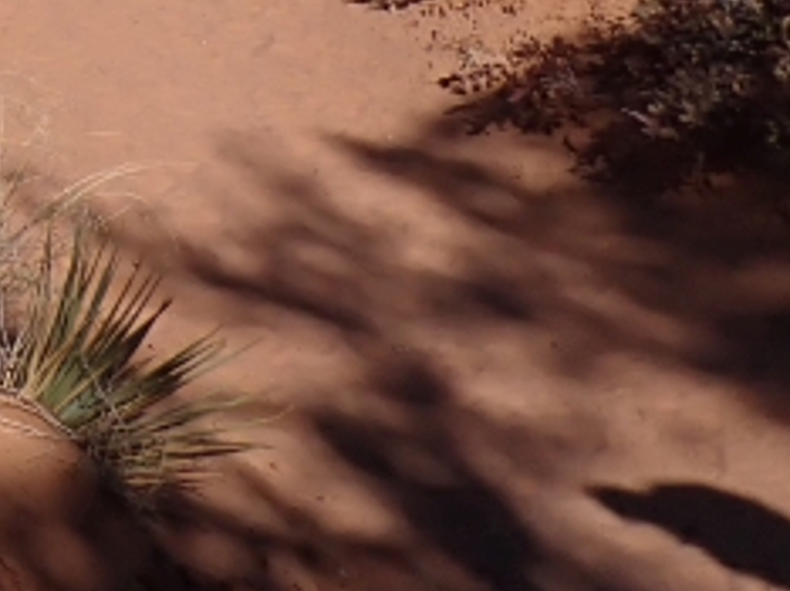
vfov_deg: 12.2
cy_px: -598
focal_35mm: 107
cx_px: -831
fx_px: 2439
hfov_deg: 14.8
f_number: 8
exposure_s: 1/400
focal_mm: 4.5
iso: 100
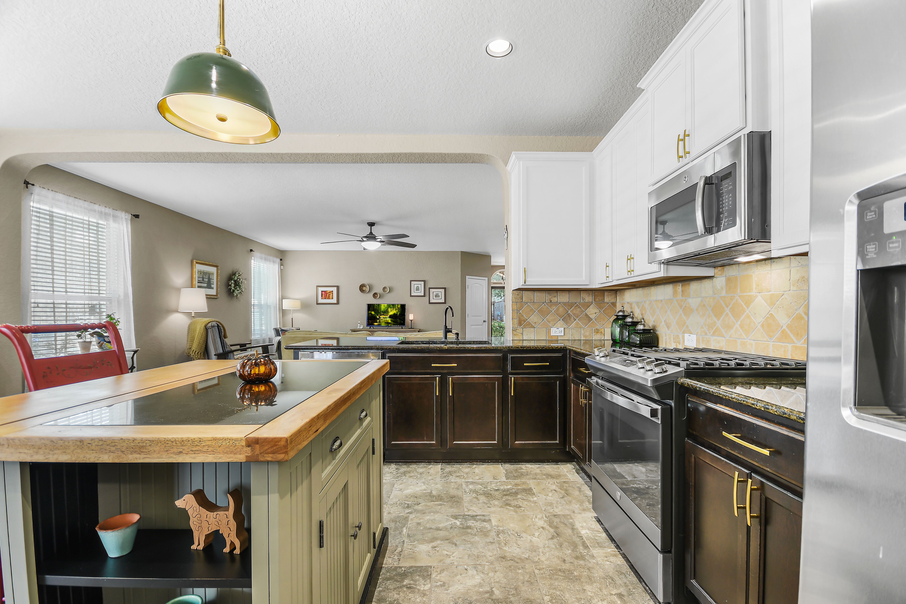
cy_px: 302
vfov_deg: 77.3
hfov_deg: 100.4
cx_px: 453
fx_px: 377
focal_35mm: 15
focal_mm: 10
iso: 125
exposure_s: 1/2
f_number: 5.6
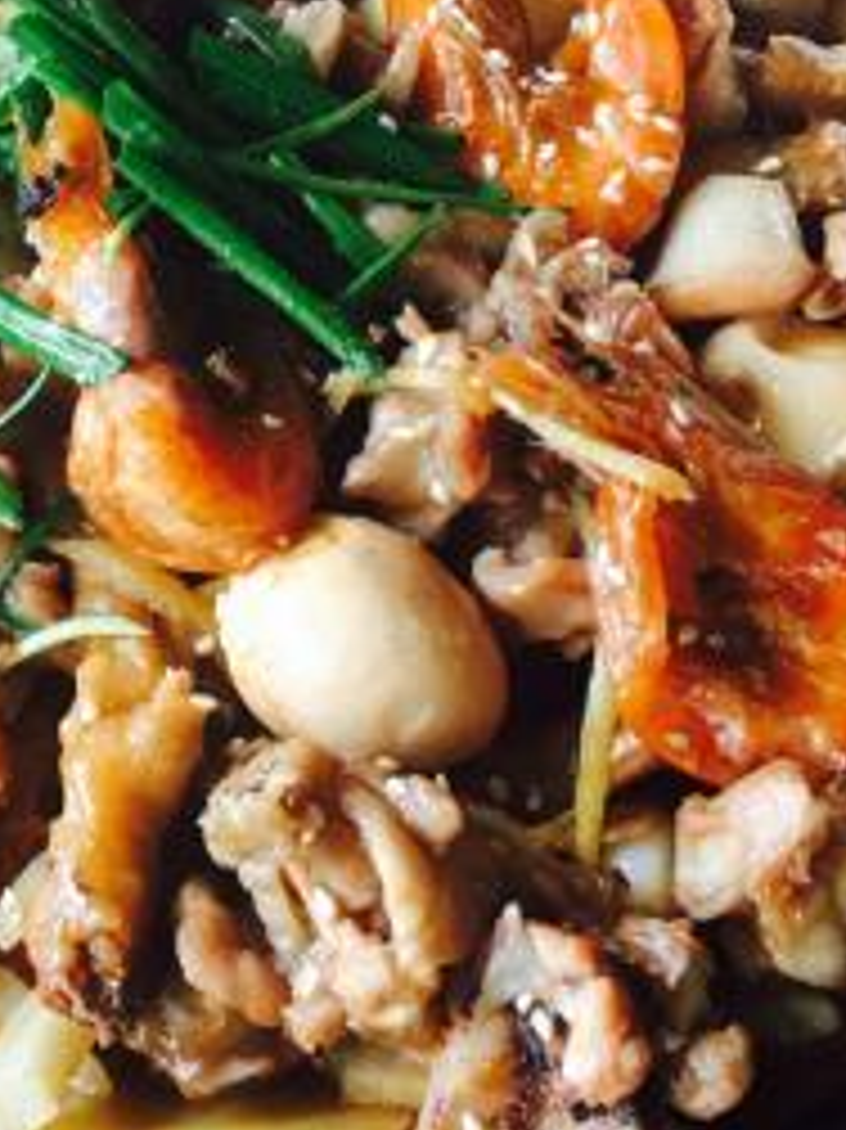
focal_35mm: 69
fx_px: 2250
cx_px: 130
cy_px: 245
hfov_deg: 21.0
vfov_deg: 27.7
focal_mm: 4.15
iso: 40
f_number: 2.2
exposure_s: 1/17
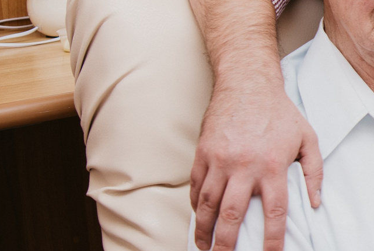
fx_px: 1332
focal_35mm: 128
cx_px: 671
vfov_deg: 10.7
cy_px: 16
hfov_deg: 14.2
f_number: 3.5
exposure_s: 1/160
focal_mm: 31
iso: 125
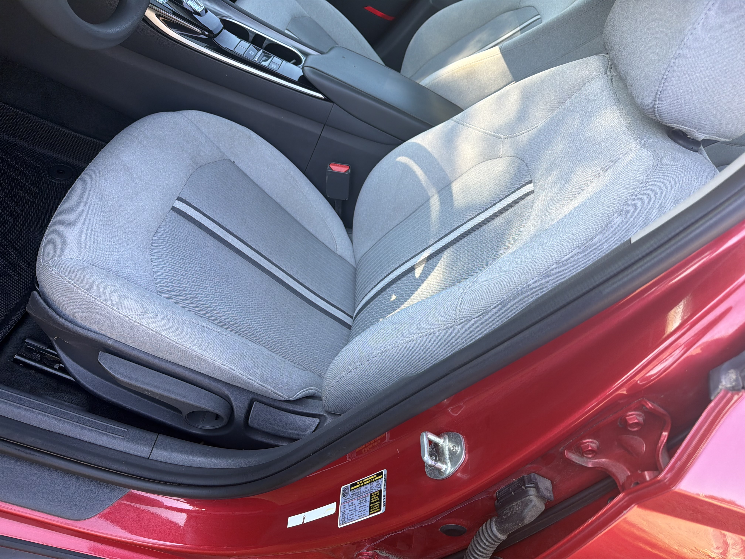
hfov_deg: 71.6
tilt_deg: -40.5
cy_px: 280
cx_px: 372
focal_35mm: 24
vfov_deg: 56.8
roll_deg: -36.8
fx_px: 517
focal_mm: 6.76
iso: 50
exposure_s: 1/132
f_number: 1.78
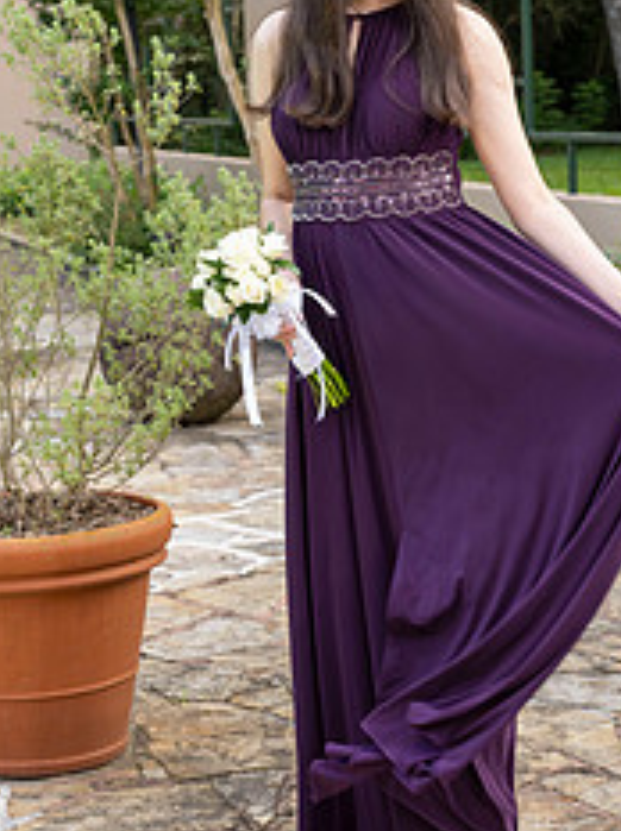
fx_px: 2231
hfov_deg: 15.8
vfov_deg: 21.1
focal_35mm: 93
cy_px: 307
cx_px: 375
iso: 500
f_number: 5
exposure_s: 1/200
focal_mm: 50
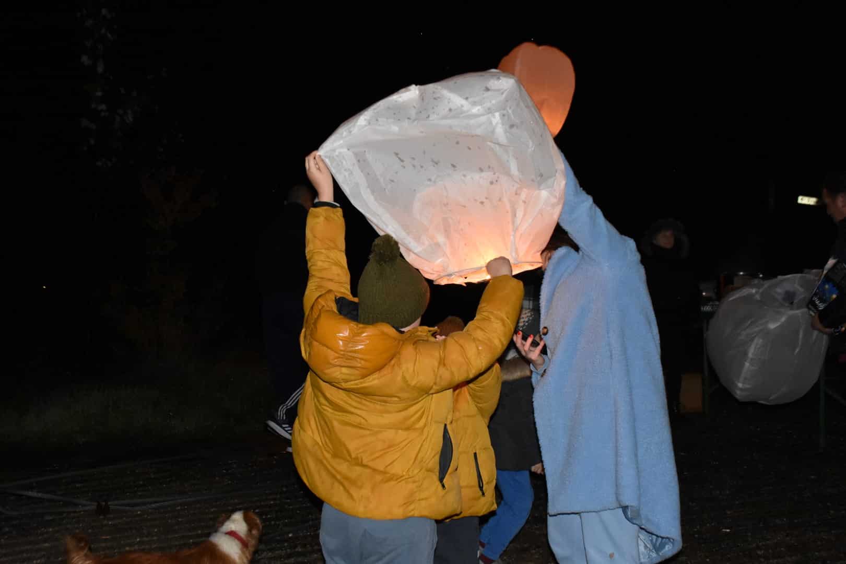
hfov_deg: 47.9
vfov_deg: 33.0
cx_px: 423
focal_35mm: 40
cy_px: 282
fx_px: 952
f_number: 8
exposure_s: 1/60
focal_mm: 27
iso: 5000
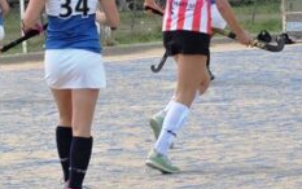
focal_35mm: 297
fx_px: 2446
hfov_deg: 7.0
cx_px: 17
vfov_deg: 4.4
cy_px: 60
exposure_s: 1/500
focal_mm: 15.2
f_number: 4
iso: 100
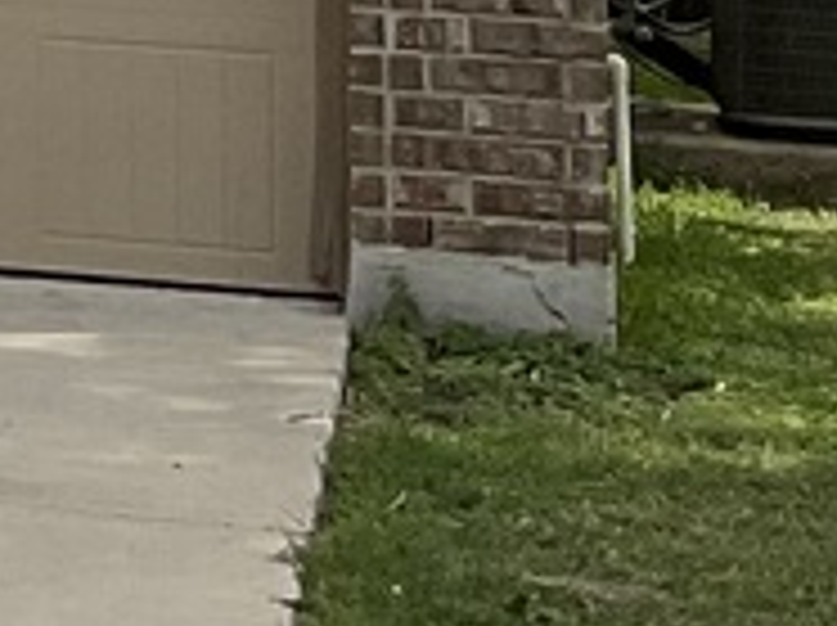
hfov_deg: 7.6
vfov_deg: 6.2
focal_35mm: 225
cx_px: -1809
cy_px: -973
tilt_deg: +4.3
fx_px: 5433
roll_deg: -1.5
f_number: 1.8
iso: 16
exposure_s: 1/2427
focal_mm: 3
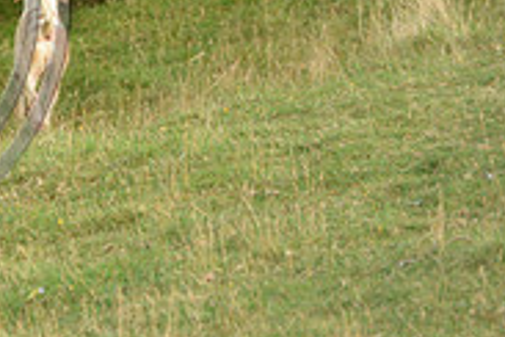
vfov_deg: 2.2
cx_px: -246
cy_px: -44
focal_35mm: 633
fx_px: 8879
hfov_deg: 3.2
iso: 2500
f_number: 3.2
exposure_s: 1/1000
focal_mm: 200
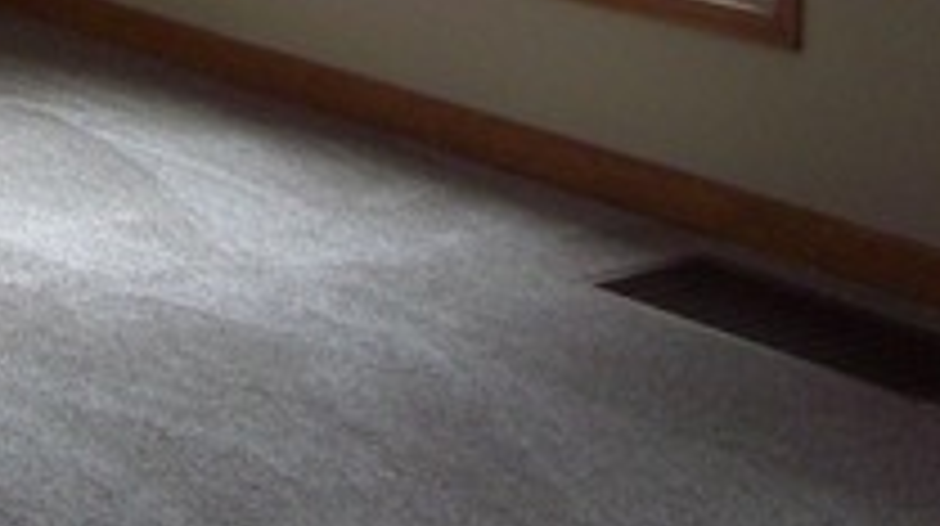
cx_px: -270
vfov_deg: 9.2
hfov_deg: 16.1
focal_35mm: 127
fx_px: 3162
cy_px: -364
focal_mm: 7.9
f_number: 2.8
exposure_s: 1/125
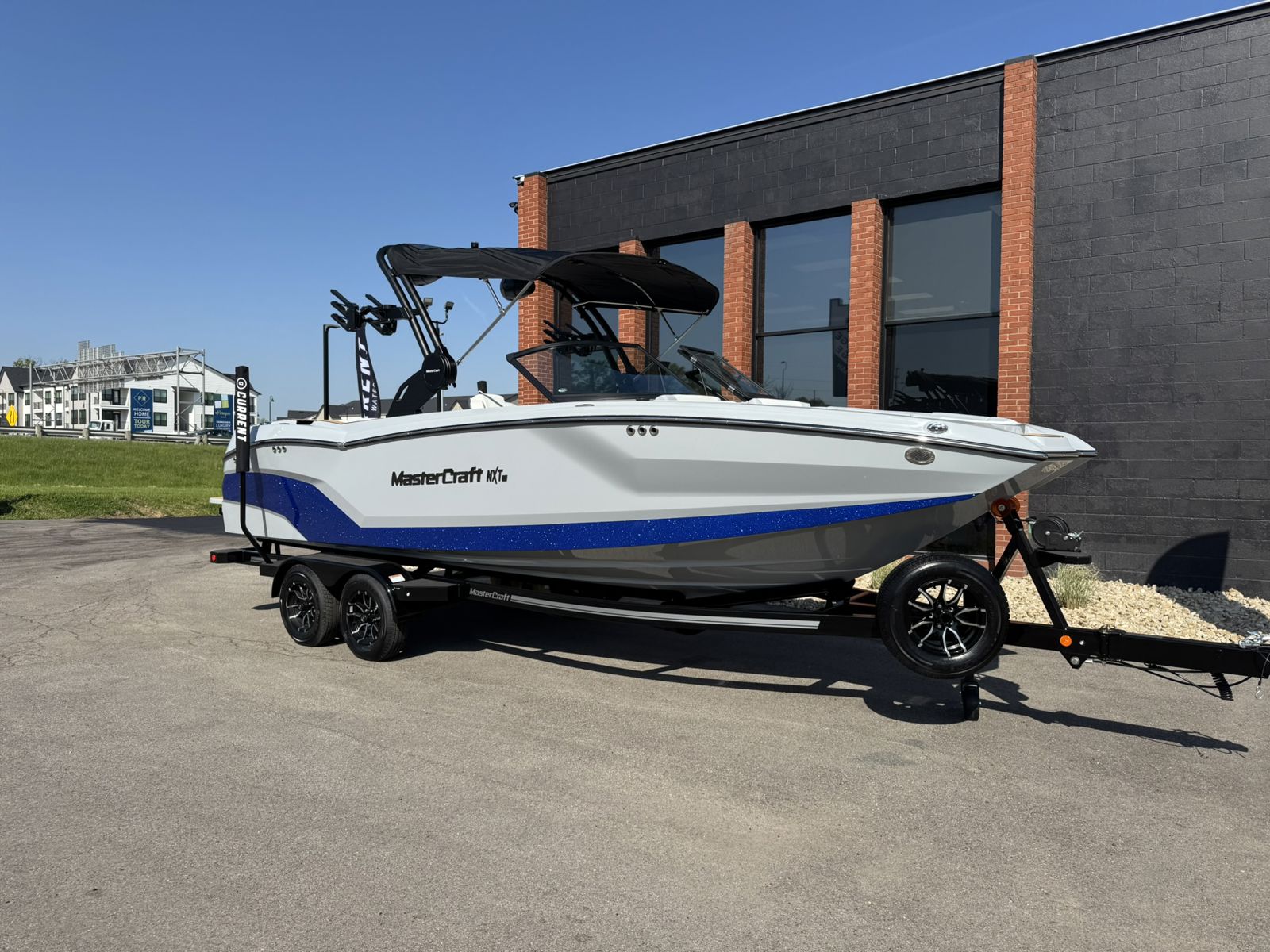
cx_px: 635
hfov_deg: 71.6
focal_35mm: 24
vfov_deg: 56.8
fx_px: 881
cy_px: 476
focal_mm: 6.76
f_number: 1.78
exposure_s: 1/5348
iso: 80
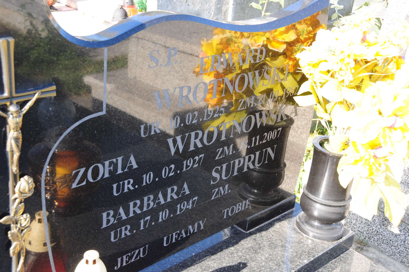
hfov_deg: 41.2
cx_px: 204
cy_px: 136
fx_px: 545
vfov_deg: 28.0
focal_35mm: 48
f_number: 7.1
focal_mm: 32
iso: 320
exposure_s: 1/160
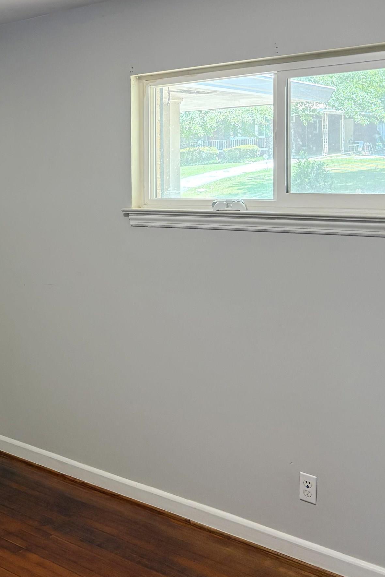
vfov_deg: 41.7
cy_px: 226
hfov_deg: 27.6
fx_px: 754
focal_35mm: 47
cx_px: 42
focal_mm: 5.96
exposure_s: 1/60
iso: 250
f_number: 1.6
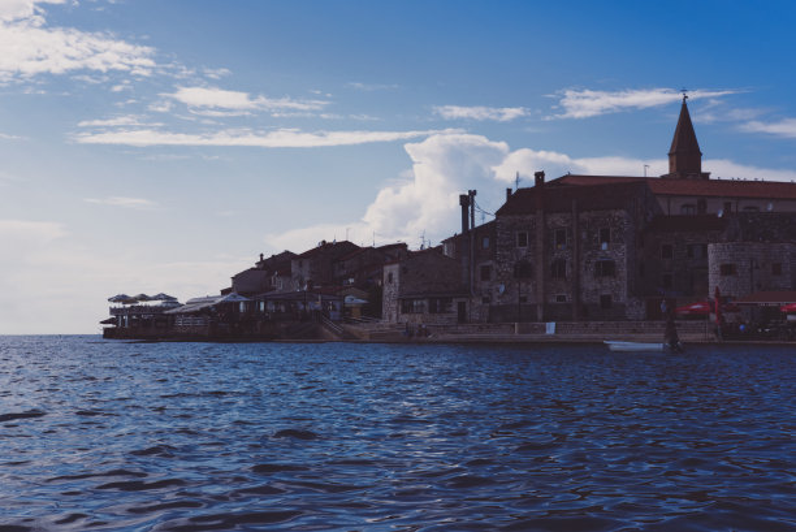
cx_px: 398
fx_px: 1173
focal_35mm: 53
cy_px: 266
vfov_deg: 25.6
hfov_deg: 37.5
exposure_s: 1/250
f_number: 16
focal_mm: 35
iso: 200
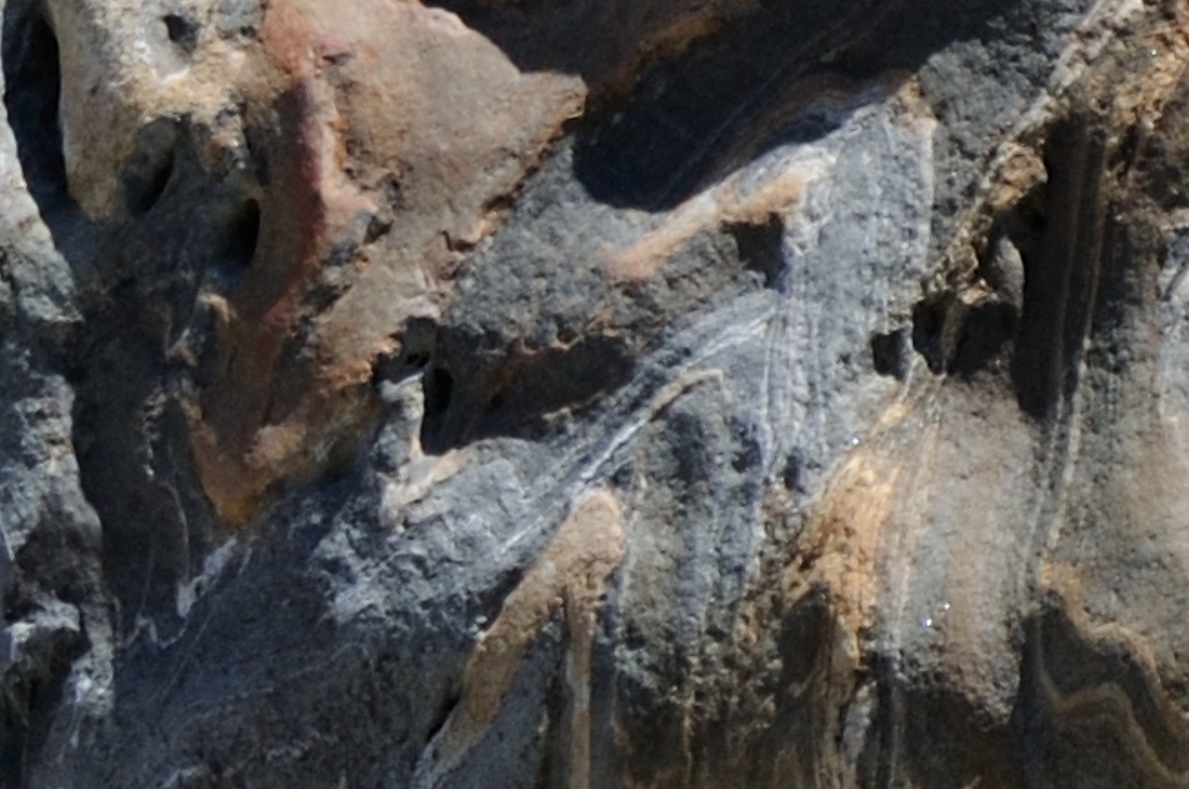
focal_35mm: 1033
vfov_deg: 1.3
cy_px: 364
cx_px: 1465
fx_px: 34076
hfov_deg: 2.0
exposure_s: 1/400
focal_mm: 105
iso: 200
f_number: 6.3
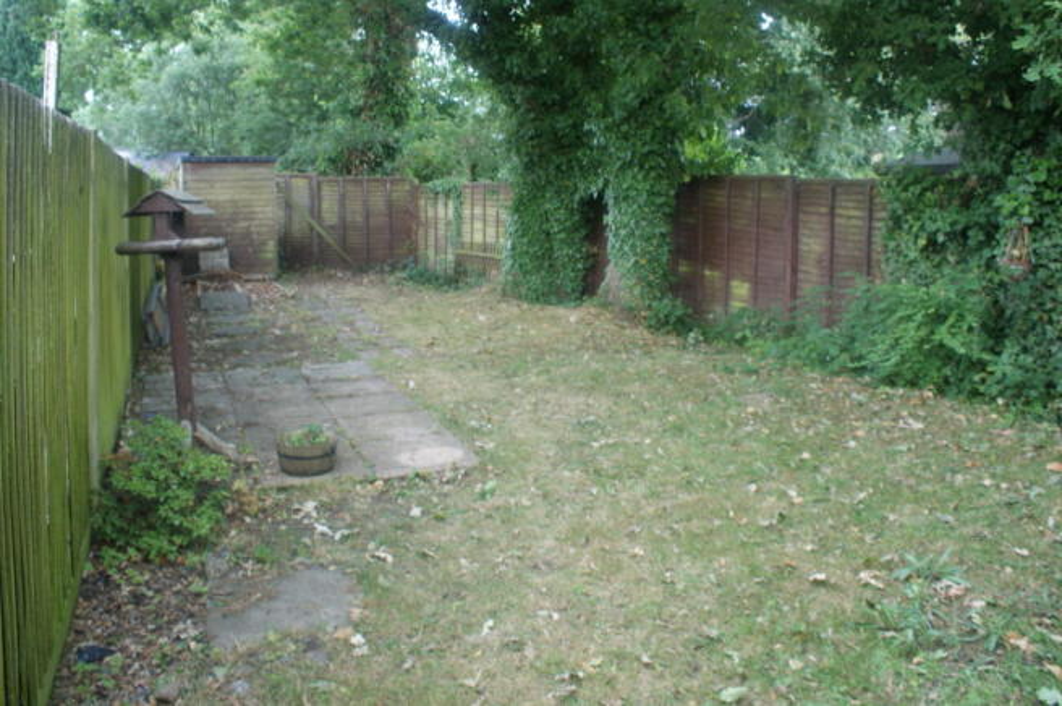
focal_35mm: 30
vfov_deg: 43.5
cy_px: 353
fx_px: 884
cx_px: 531
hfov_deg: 62.0
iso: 100
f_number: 4
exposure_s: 1/30
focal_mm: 20
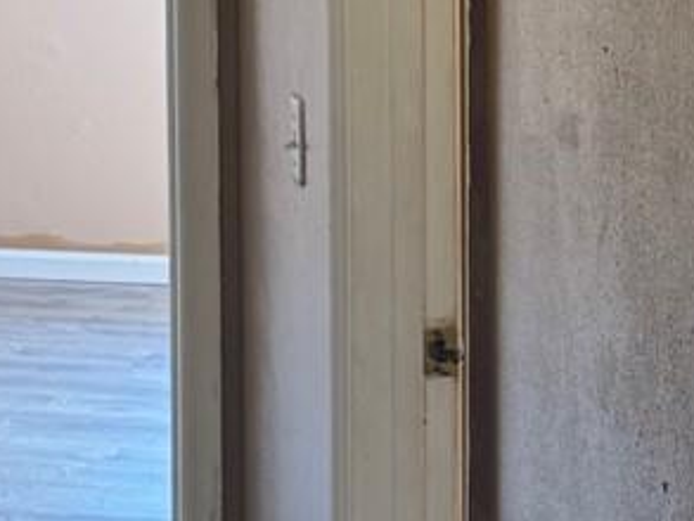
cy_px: -253
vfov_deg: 10.9
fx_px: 2627
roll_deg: -0.4
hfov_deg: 13.0
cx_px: -711
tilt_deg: -1.1
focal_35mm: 131
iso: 100
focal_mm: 6.76
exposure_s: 1/60
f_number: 1.78
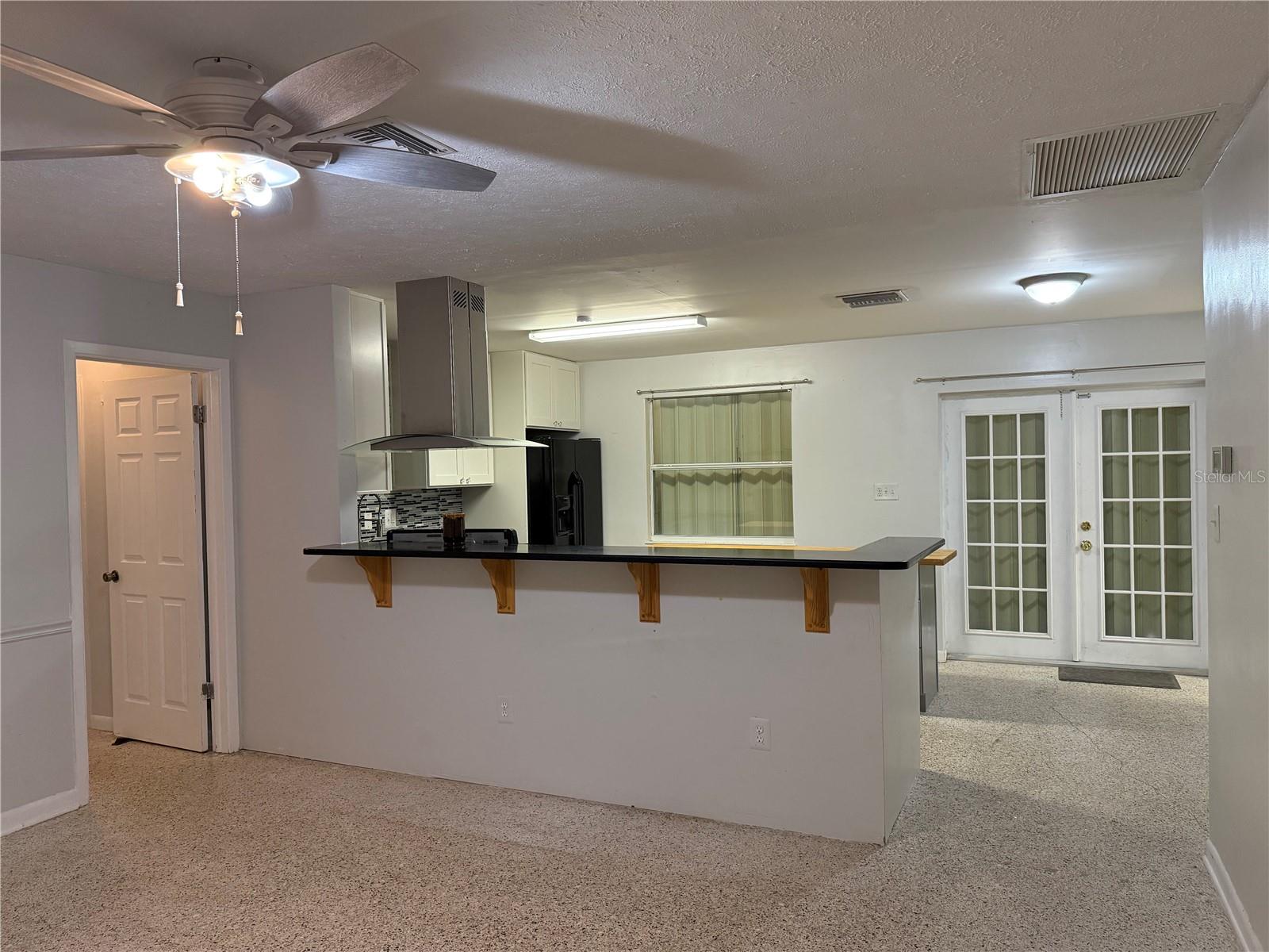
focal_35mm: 24
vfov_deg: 56.8
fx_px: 880
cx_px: 634
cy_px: 476
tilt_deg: +0.1
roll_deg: +1.3
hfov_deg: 71.6
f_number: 1.78
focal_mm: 6.76
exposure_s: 1/120
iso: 400
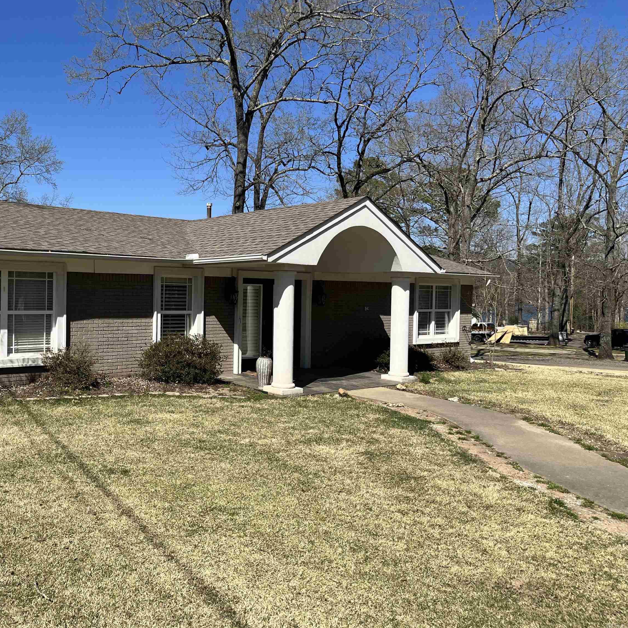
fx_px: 636
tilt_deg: -1.8
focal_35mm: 31
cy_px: 311
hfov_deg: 51.6
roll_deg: -2.0
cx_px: 210
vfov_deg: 52.5
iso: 50
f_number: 1.6
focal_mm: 5.1
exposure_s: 1/4651
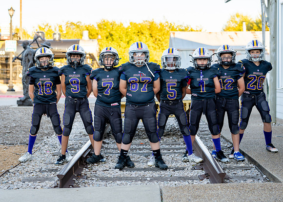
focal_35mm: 64
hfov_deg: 30.7
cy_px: 94
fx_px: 515
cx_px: 142
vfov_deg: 22.2
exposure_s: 1/400
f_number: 2.5
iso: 125
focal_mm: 50
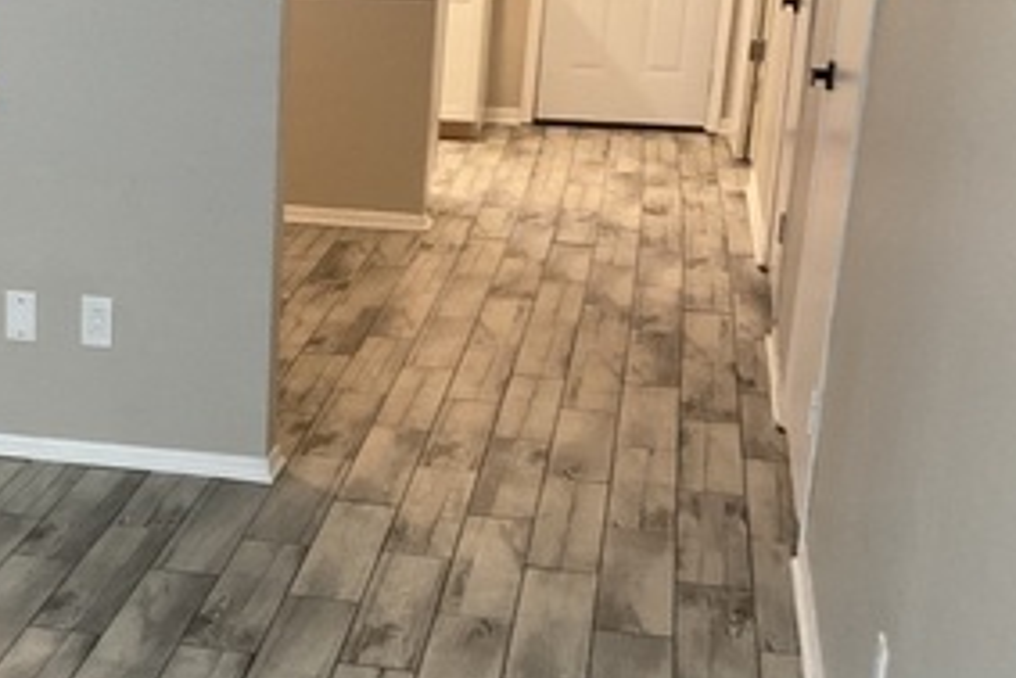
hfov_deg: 27.5
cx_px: 113
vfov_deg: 19.2
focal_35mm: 71
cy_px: 445
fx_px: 2005
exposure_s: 1/60
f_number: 1.8
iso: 200
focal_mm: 3
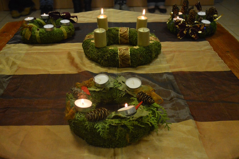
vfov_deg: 34.2
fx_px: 259
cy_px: 80
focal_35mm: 39
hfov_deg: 49.6
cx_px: 120
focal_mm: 26
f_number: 4.2
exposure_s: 1/250
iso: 3200
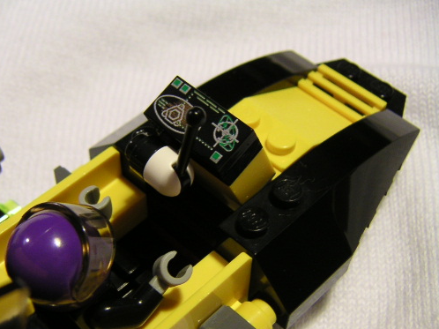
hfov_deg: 35.3
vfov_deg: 27.0
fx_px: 684
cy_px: 198
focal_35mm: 54
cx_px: 160
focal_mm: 5.5
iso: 100
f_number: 2.9
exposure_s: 1/4
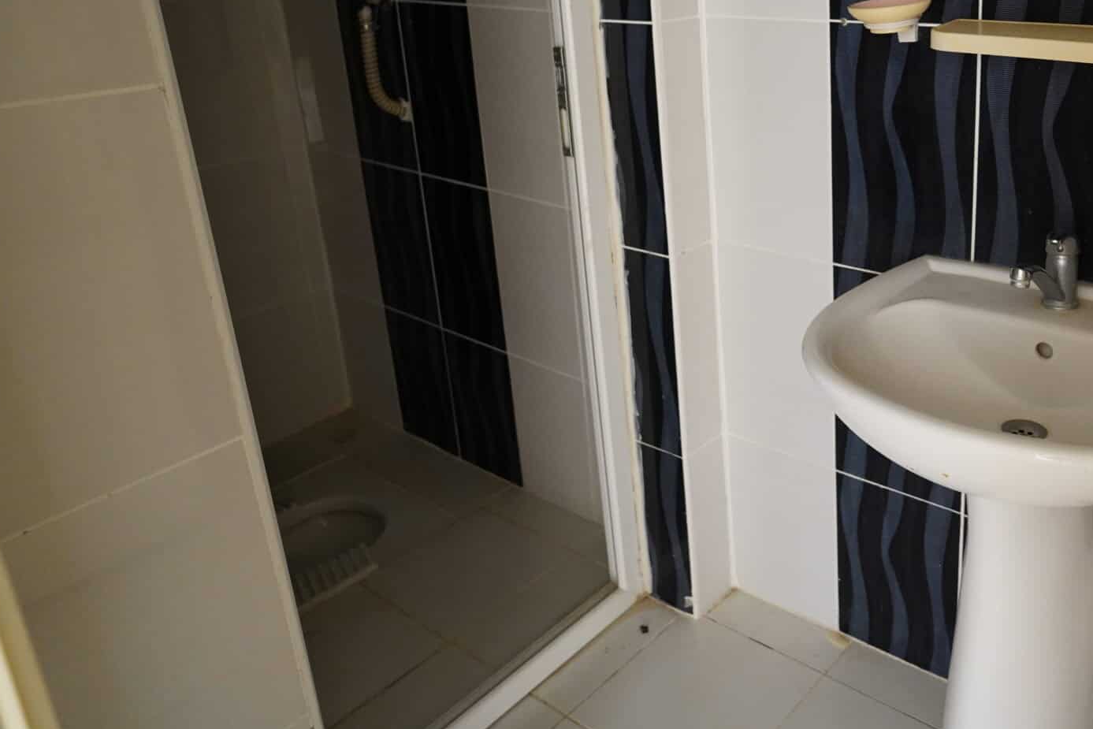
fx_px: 941
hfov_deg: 57.8
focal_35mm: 31
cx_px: 794
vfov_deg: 41.6
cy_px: 229
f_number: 2.8
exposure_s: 1/160
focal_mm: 21
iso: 4000
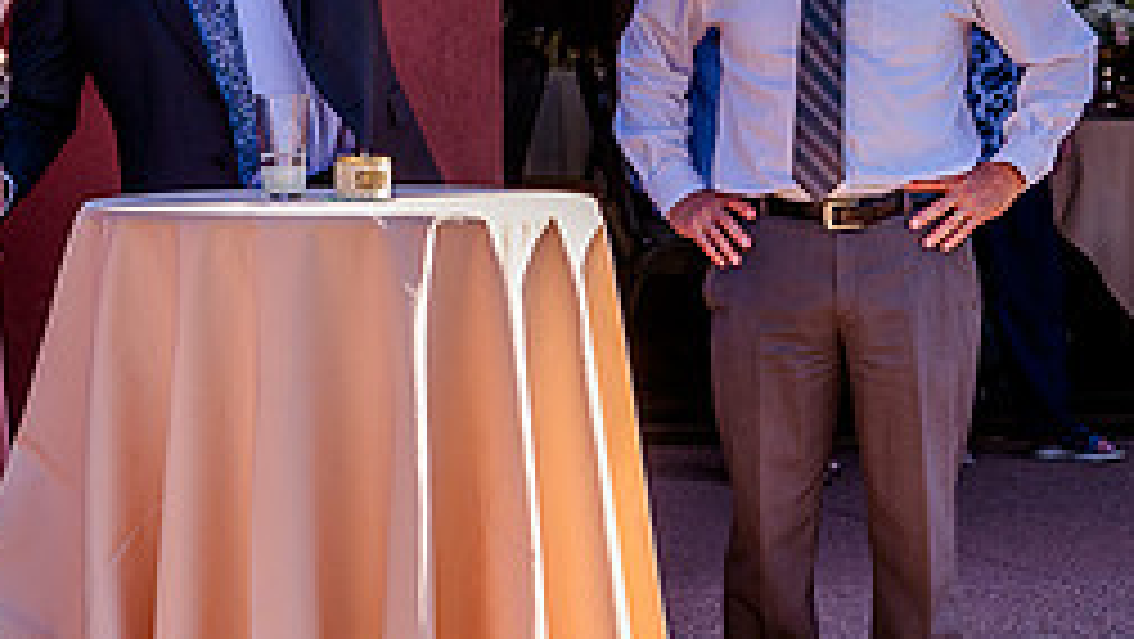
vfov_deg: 5.1
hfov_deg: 8.9
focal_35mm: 237
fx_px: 7129
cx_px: -345
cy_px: -171
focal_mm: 65
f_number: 5.6
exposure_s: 1/250
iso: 320
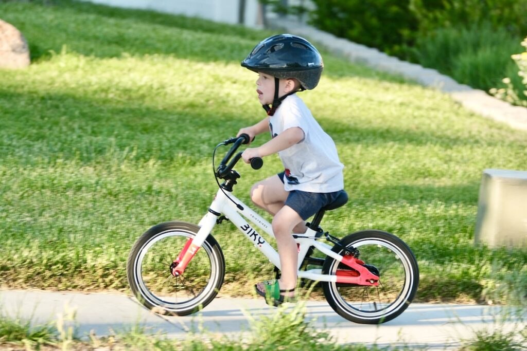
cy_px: 176
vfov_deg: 6.5
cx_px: 264
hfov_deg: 9.8
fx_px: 3074
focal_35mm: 210
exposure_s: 1/280
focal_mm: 140
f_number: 3.2
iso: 125
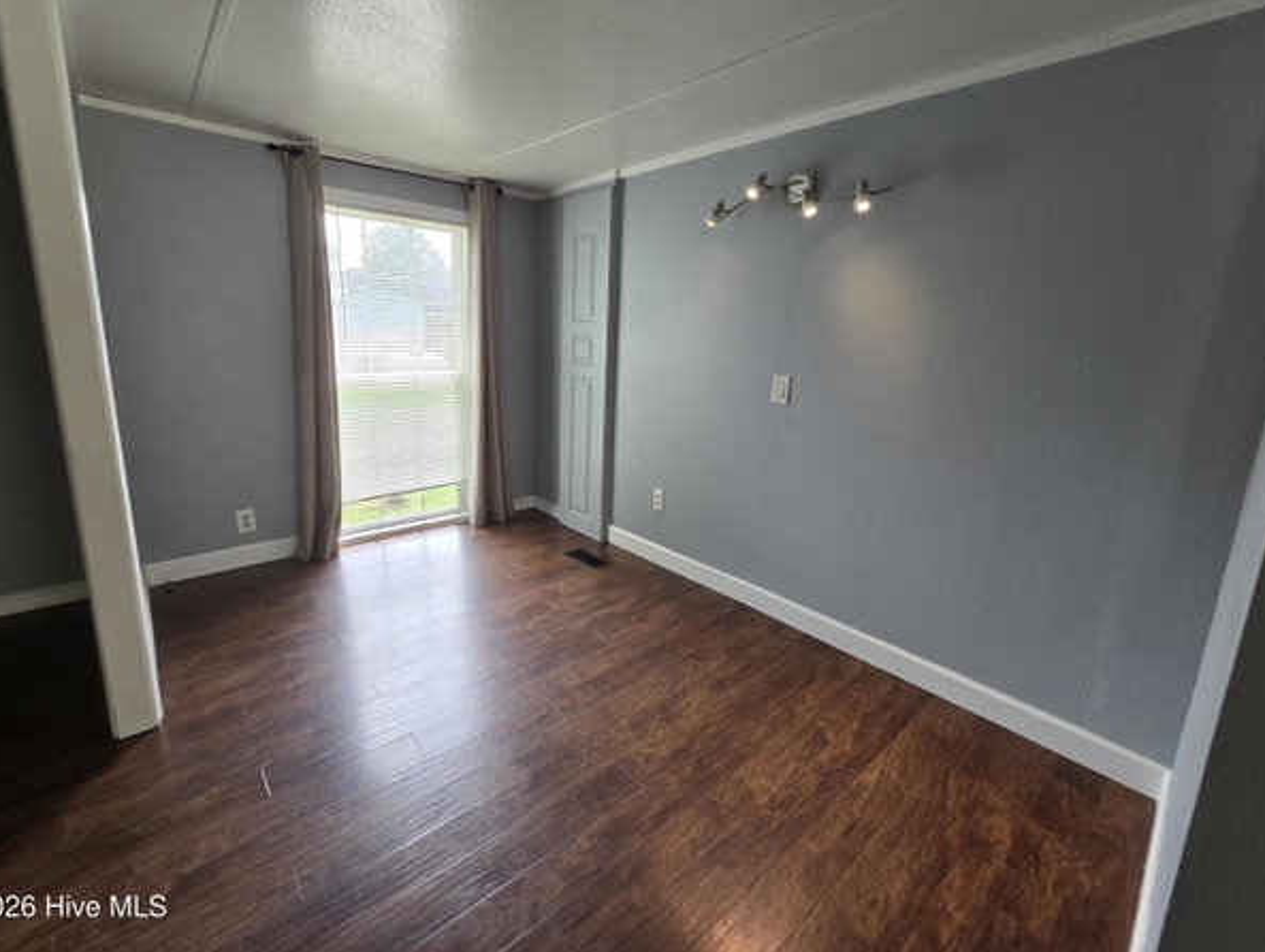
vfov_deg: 85.6
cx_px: 630
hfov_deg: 102.0
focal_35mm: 14
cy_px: 442
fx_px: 512
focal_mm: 2.2
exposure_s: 1/60
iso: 50
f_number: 2.2
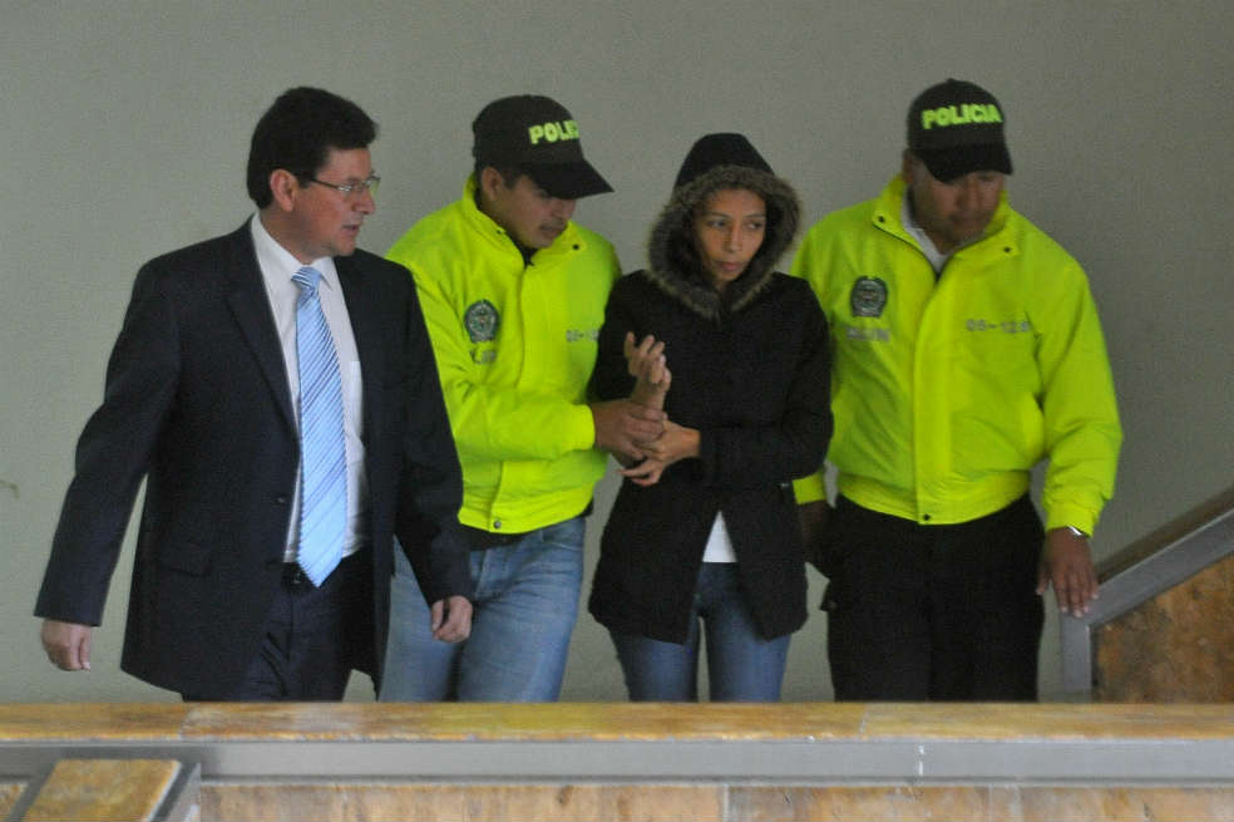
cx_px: 617
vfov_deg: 6.1
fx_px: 7708
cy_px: 411
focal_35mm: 225
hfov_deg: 9.2
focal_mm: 150
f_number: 3.2
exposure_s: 1/80
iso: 1000
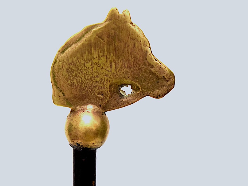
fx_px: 585
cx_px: 102
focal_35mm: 82
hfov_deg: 23.9
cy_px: 98
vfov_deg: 18.1
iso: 1600
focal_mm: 45
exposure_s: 1/125
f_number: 5
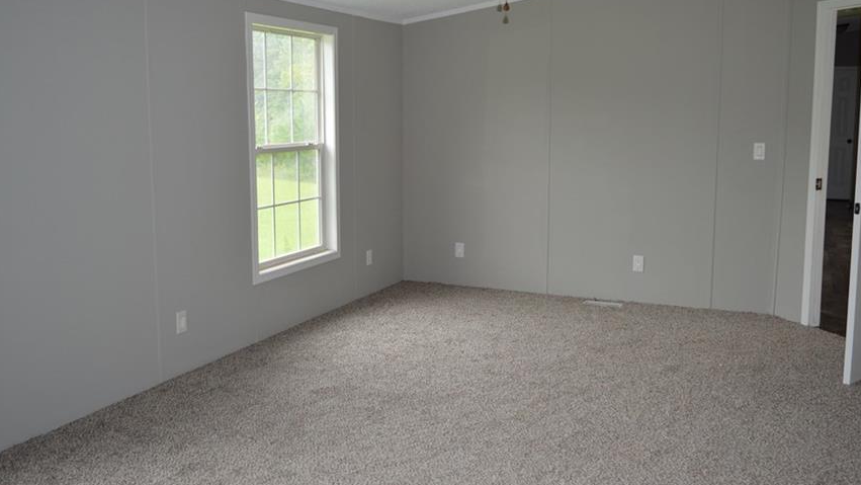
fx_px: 776
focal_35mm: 34
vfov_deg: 34.6
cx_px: 449
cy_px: 205
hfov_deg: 58.0
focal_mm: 18
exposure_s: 1/80
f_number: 4
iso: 400
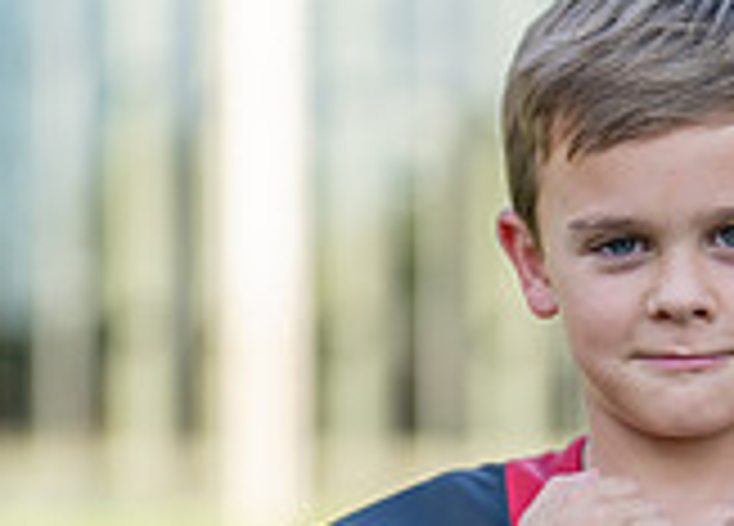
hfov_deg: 10.7
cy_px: 674
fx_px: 3884
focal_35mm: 186
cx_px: 720
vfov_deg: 7.7
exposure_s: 1/2000
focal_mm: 50
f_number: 1.2
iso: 100
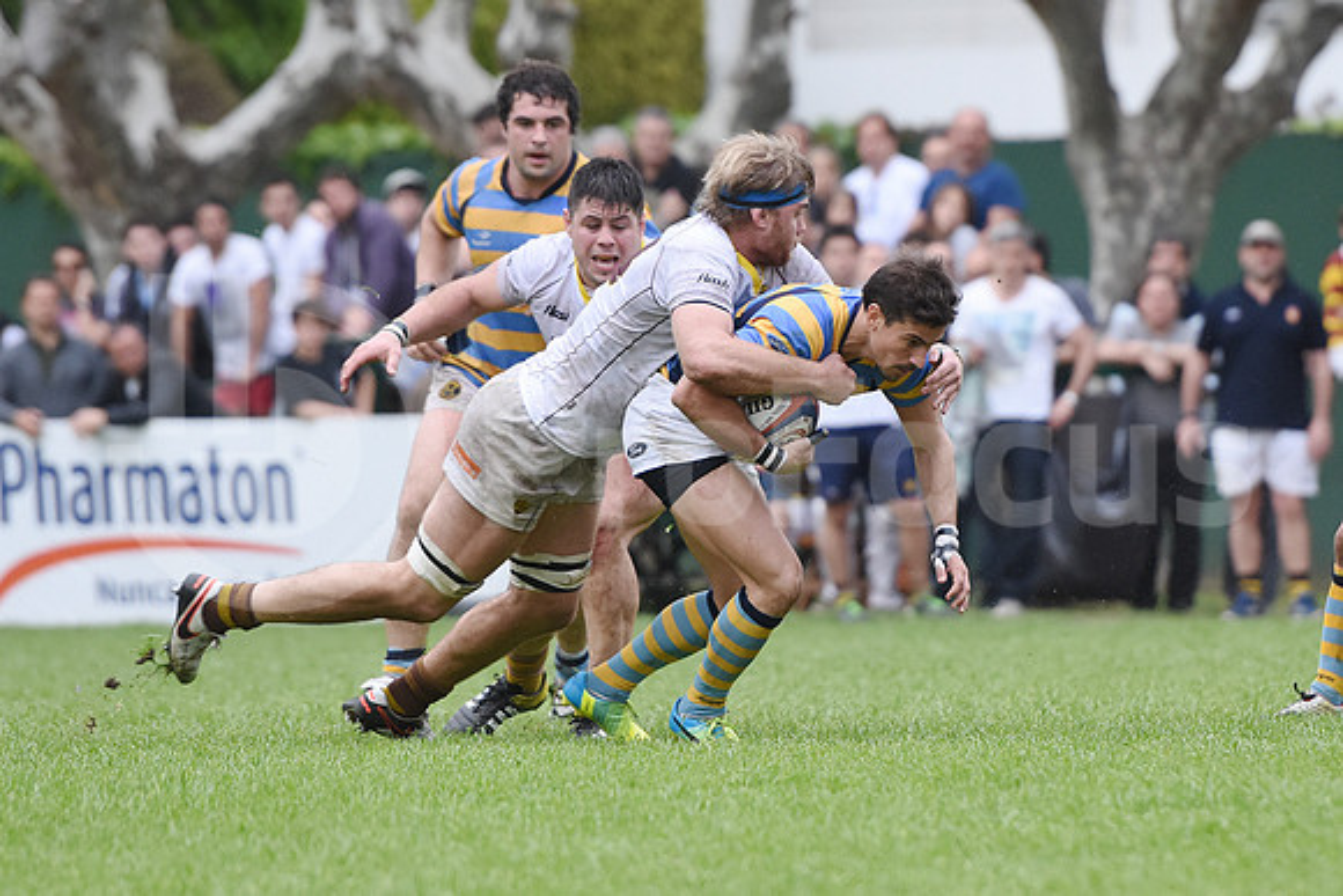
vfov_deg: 4.7
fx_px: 10914
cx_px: 672
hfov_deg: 7.0
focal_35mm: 292
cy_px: 448
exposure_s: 1/1000
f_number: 3.5
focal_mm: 195
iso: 800
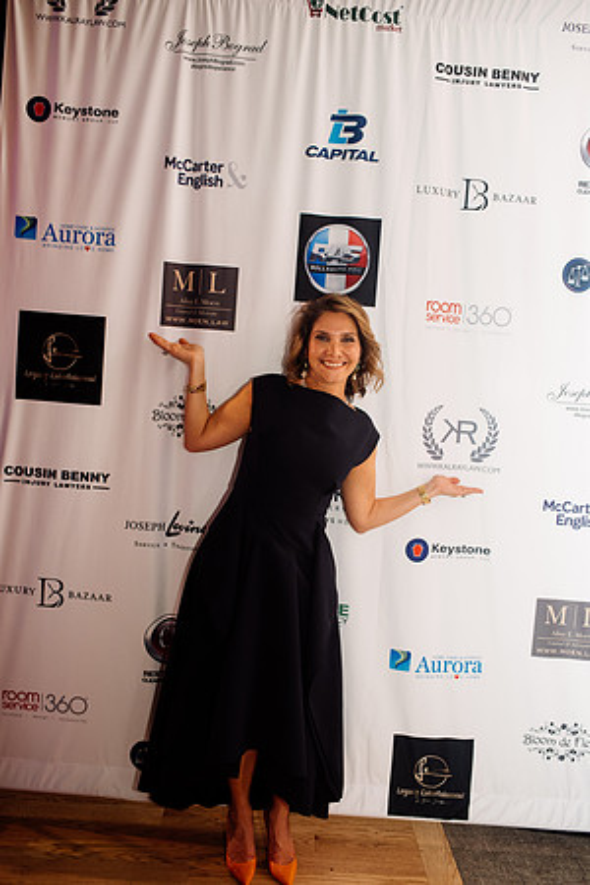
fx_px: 860
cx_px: 295
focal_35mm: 35
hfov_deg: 37.9
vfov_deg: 54.4
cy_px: 442
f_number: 2.8
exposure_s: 1/200
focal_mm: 35
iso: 2000
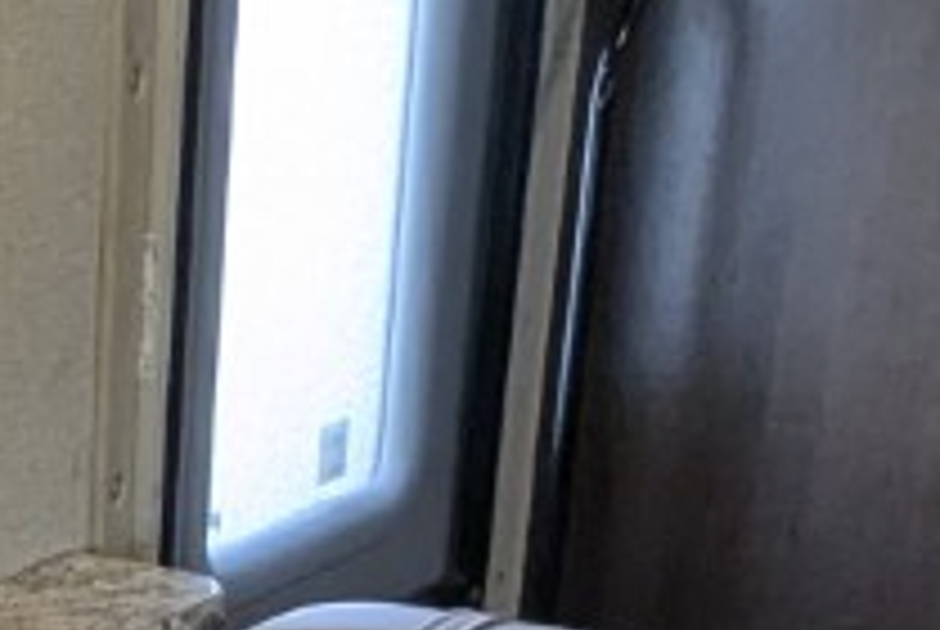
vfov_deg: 11.3
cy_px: 1206
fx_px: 2902
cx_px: -439
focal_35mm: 111
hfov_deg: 16.8
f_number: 2.2
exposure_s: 1/118
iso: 170
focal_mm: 2.35
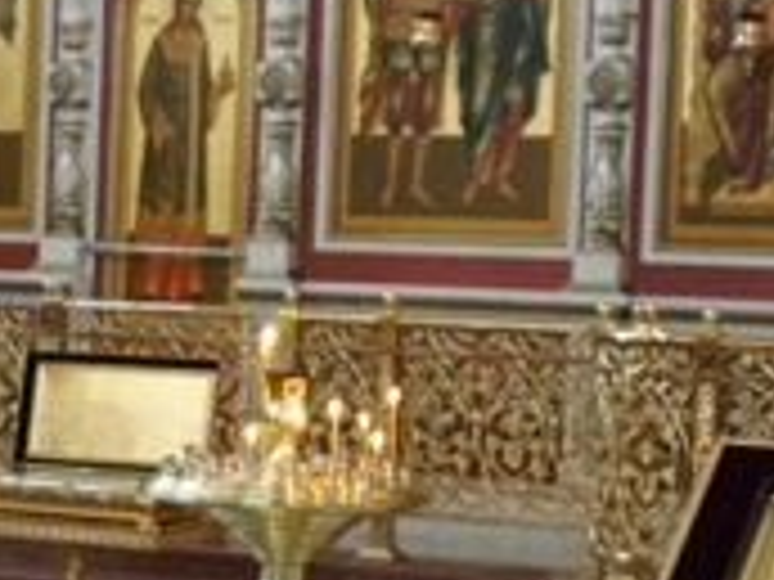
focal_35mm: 113
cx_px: -88
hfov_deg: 16.8
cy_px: 553
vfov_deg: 13.0
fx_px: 2527
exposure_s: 1/160
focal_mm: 18
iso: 3200
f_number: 3.5
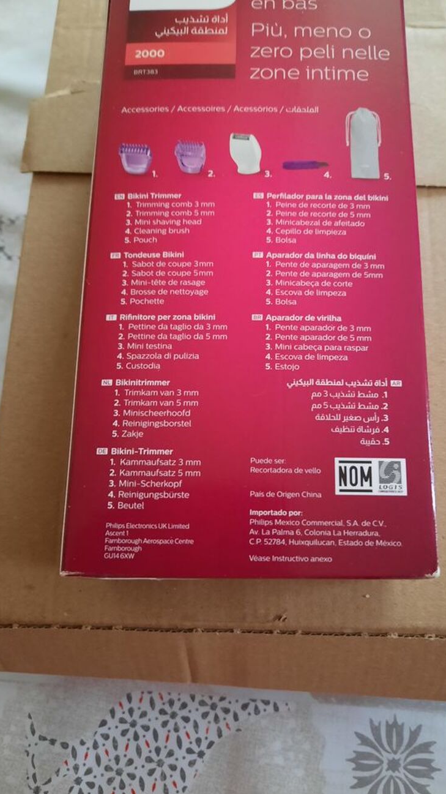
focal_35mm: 28
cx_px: 261
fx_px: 589
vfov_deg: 67.9
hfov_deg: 41.3
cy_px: 388
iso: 640
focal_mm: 4.6
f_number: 2
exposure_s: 1/20
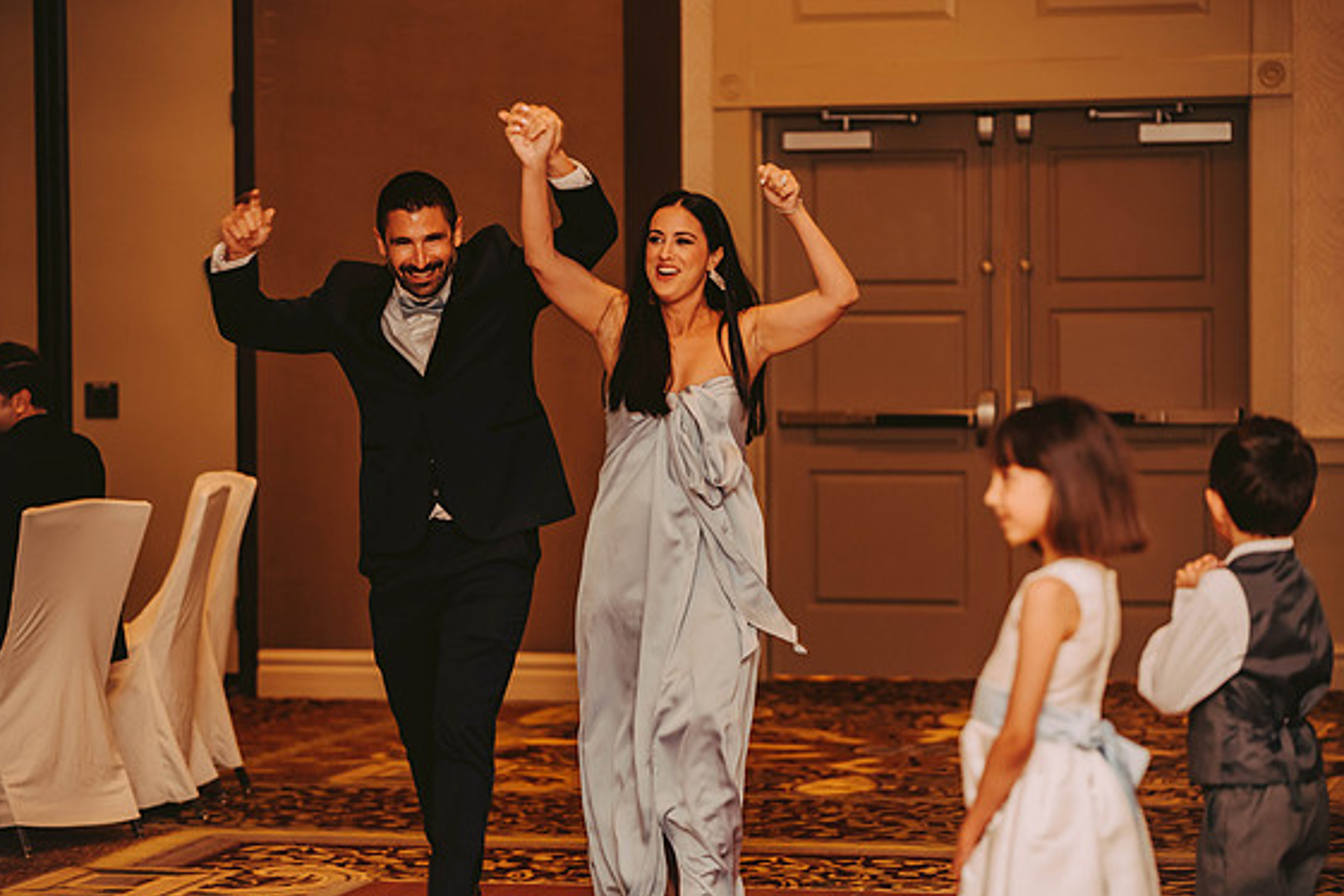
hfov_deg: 17.1
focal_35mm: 120
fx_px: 4480
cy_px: 442
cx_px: 664
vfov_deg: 11.4
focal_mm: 116
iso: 800
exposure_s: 1/60
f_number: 2.8
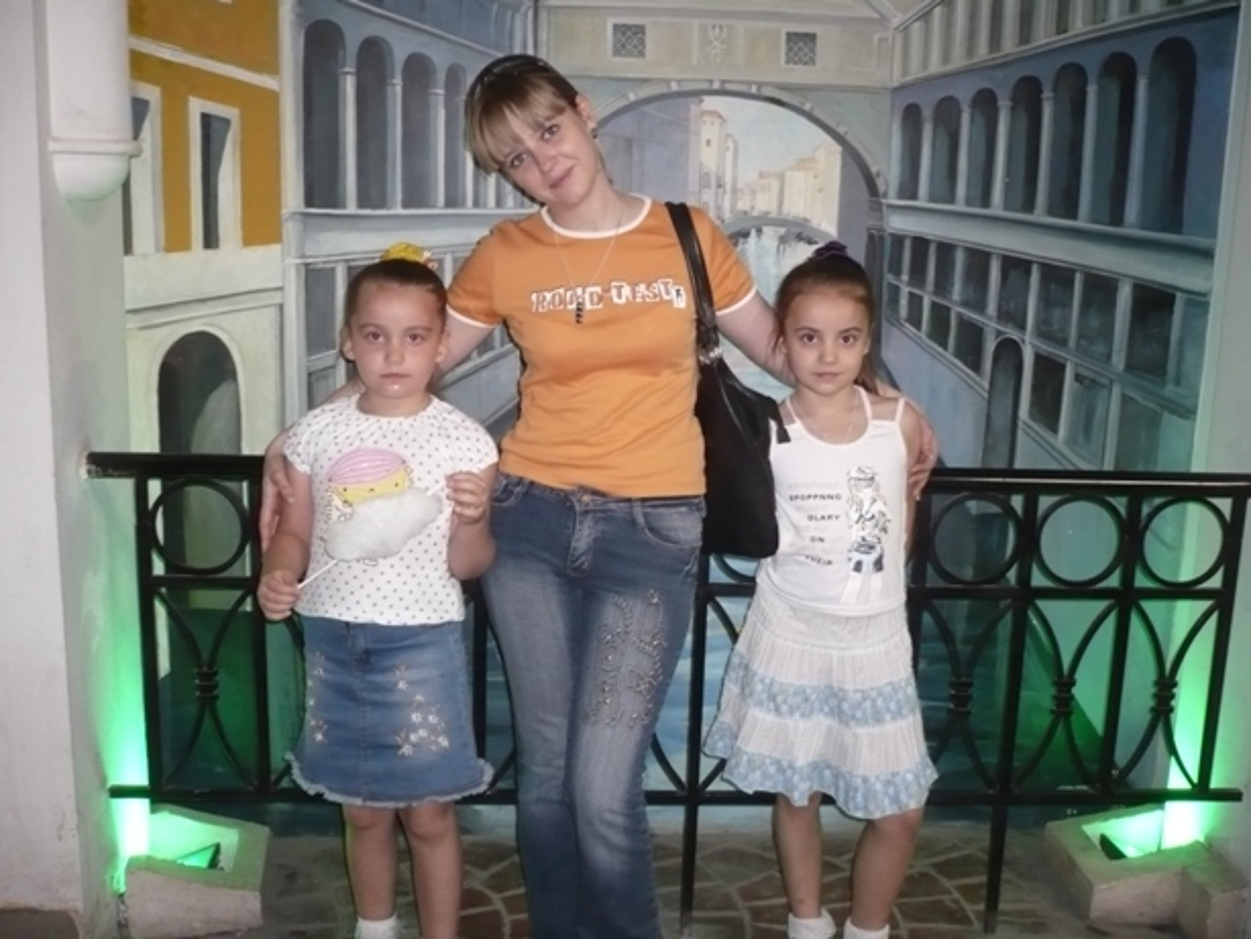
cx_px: 626
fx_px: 1302
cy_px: 470
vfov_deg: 39.7
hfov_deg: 51.3
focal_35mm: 36
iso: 250
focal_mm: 5.8
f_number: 2.8
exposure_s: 1/30
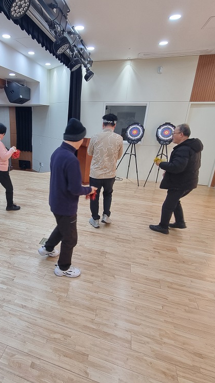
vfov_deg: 89.6
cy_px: 191
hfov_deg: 55.5
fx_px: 193
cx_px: 53
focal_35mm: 19
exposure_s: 1/60
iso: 64
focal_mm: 2.2
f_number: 2.2
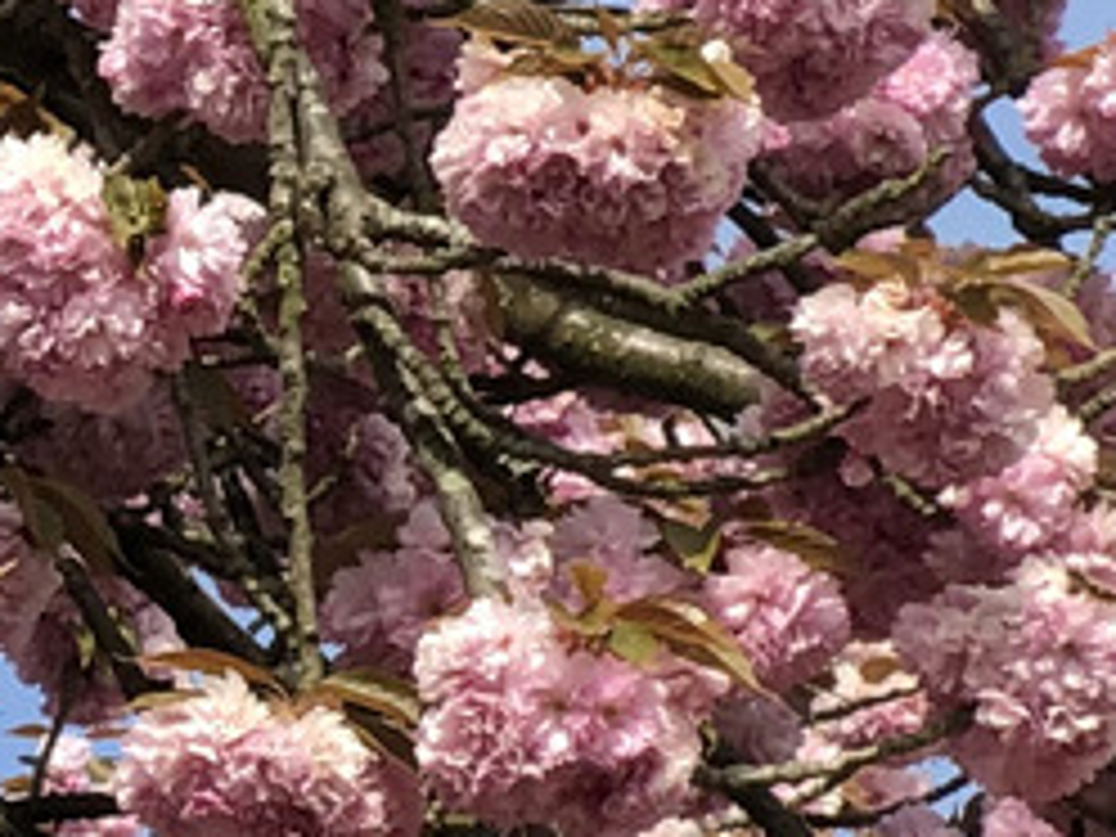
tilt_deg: +22.0
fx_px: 10832
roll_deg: +2.1
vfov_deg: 4.4
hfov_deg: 5.5
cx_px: -2480
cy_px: 747
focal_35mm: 336
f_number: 2.4
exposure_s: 1/578
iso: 16
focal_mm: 6
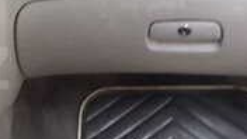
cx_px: -135
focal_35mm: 110
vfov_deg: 11.0
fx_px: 720
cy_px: 68
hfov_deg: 17.3
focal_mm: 3.6
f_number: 1.9
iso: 200
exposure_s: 1/25
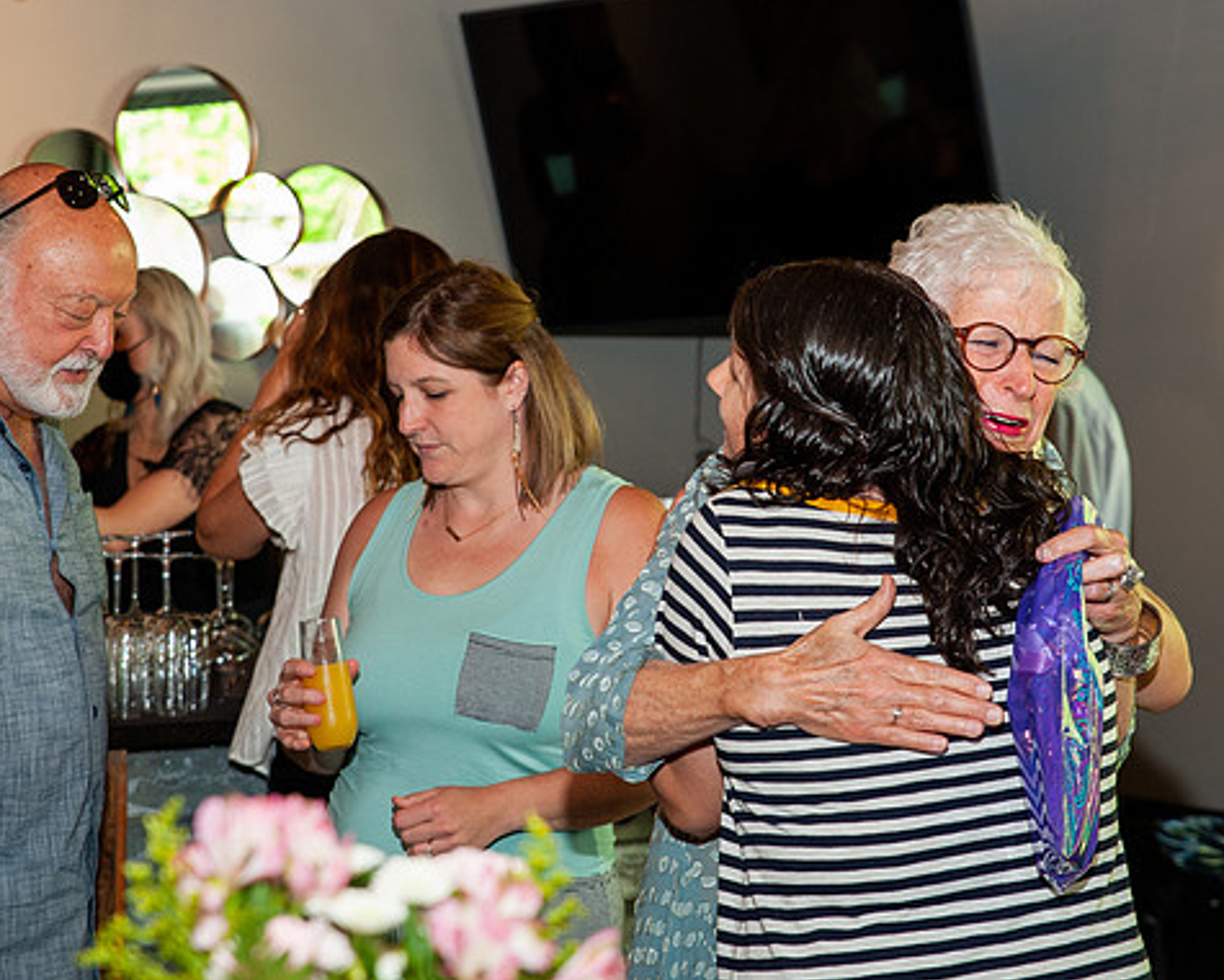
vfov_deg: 16.9
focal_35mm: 91
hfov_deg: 21.0
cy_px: 426
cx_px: 664
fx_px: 3297
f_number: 5
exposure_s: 1/125
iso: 640
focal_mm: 70
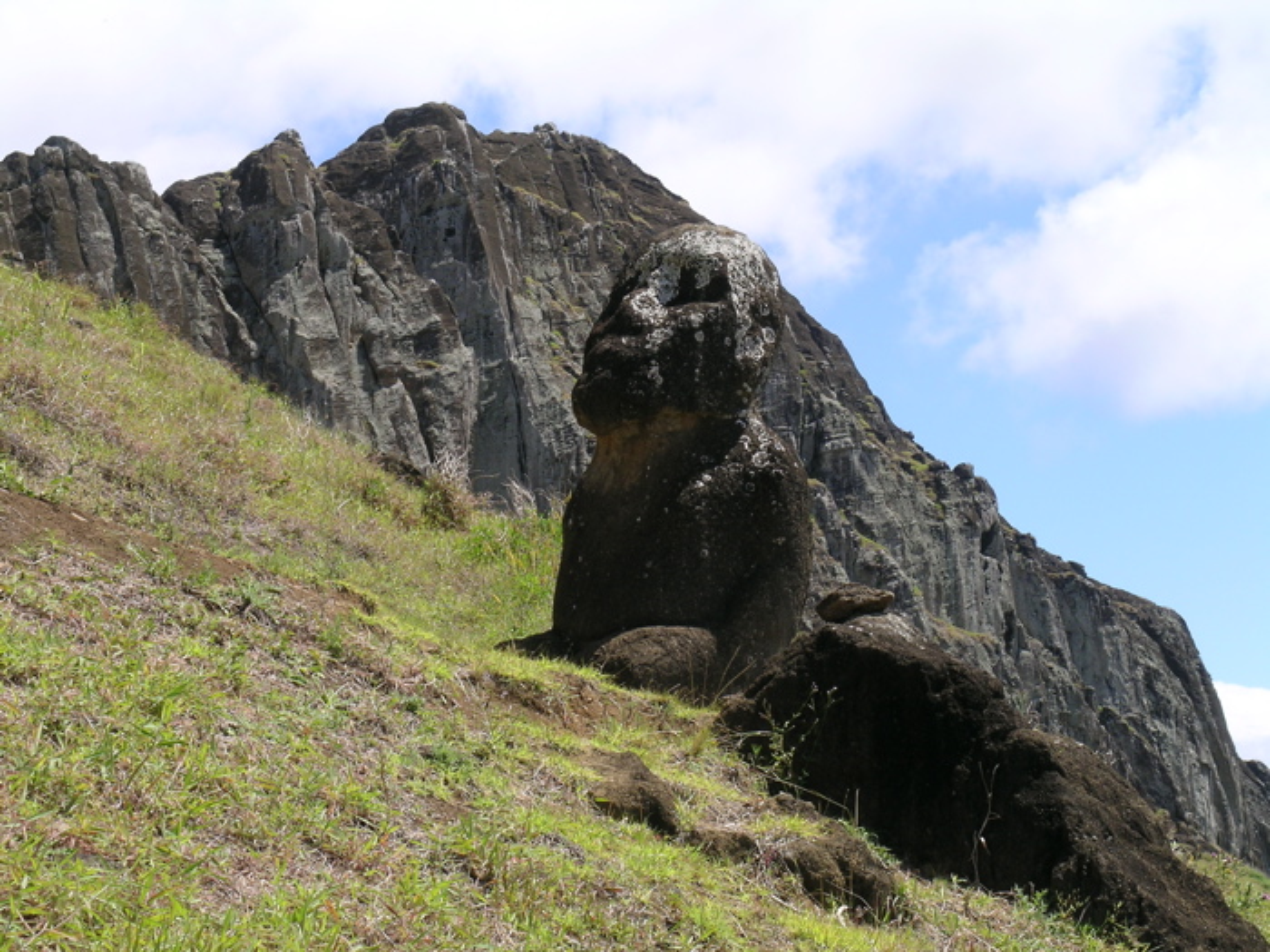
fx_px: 3485
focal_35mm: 95
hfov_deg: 20.7
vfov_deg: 15.6
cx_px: 635
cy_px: 476
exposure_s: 1/180
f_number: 7.8
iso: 50
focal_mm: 19.8
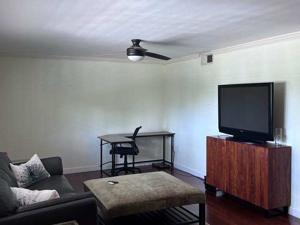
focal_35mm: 39
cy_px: 112
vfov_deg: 36.8
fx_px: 338
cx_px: 171
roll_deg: -0.1
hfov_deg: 47.7
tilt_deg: -2.7
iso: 80
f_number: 1.5
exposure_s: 1/60
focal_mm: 5.7
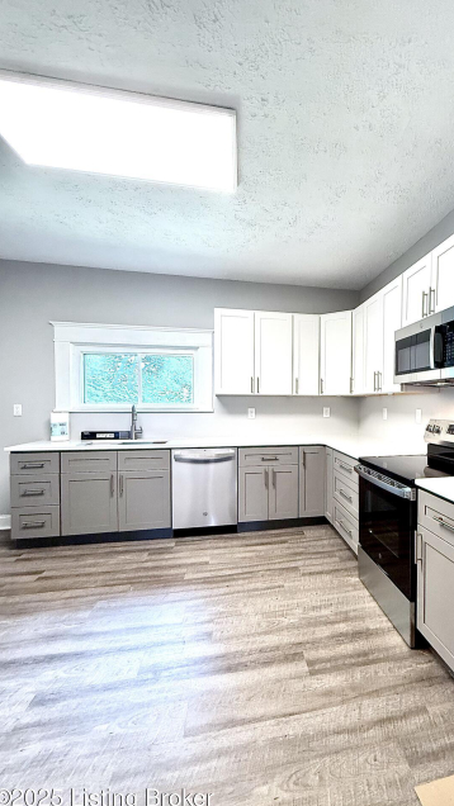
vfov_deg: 99.3
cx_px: 308
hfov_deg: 65.1
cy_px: 414
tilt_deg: -1.4
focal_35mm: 16
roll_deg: -0.6
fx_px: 342
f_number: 2.2
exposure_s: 1/60
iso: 200
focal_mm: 2.22
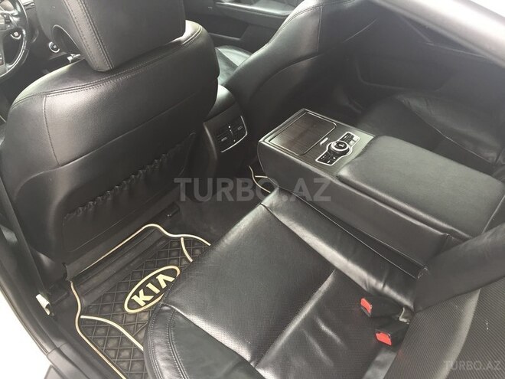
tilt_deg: -38.3
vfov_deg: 48.2
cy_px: 190
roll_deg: +0.6
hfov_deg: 61.7
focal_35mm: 29
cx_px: 252
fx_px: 423
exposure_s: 1/33
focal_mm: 4.15
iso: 80
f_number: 2.2
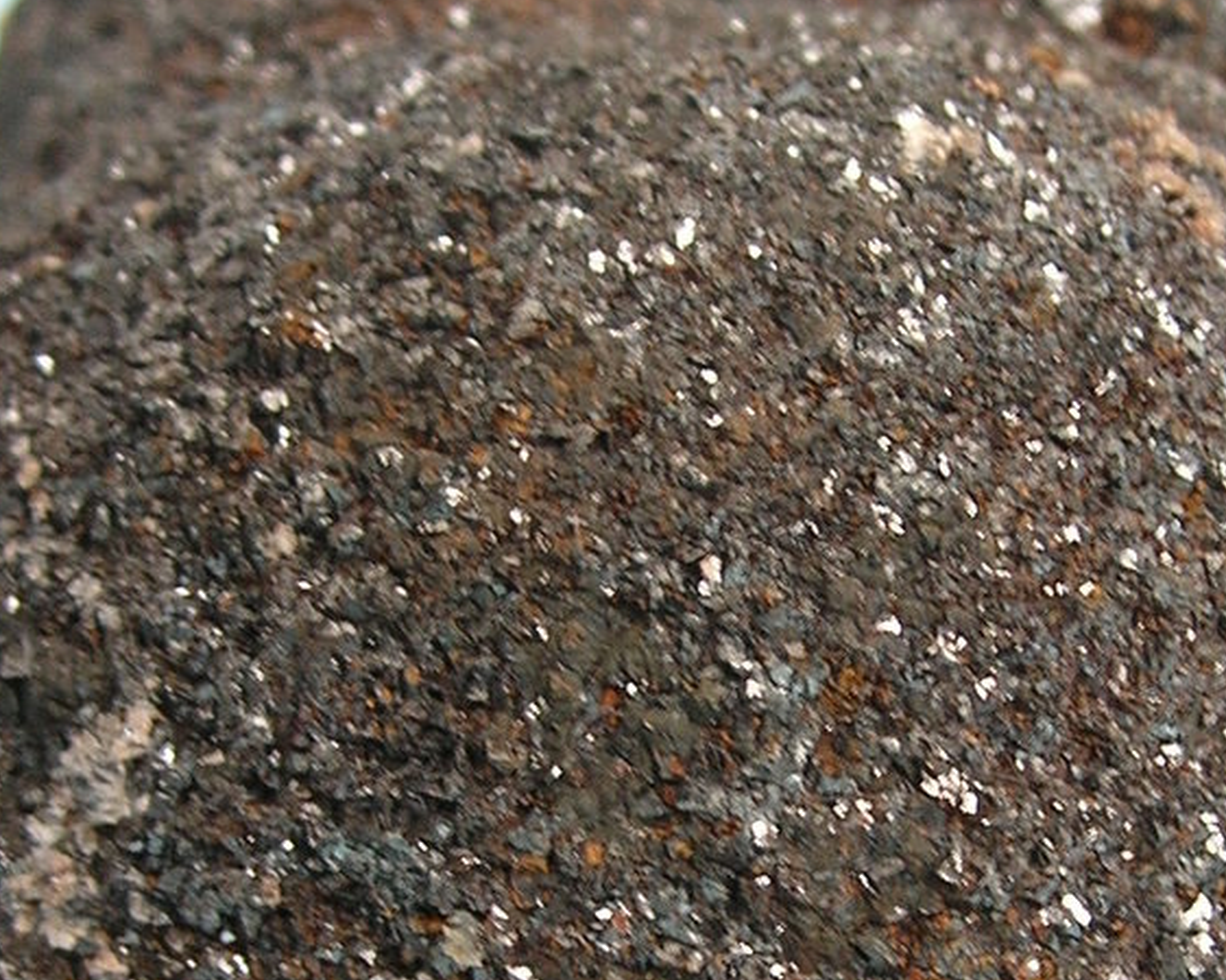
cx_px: 819
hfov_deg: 19.1
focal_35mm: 100
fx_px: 3627
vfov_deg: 15.3
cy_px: 803
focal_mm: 6
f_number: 2.7
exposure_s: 1/11.6
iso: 50
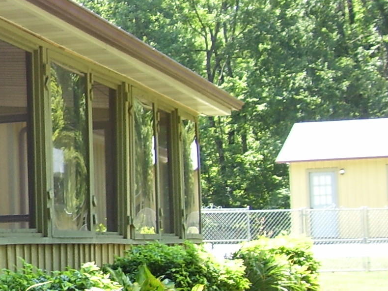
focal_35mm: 105
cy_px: 162
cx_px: -122
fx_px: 1177
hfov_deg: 17.5
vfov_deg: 14.1
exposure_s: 1/180
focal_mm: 6
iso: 80
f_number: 2.7
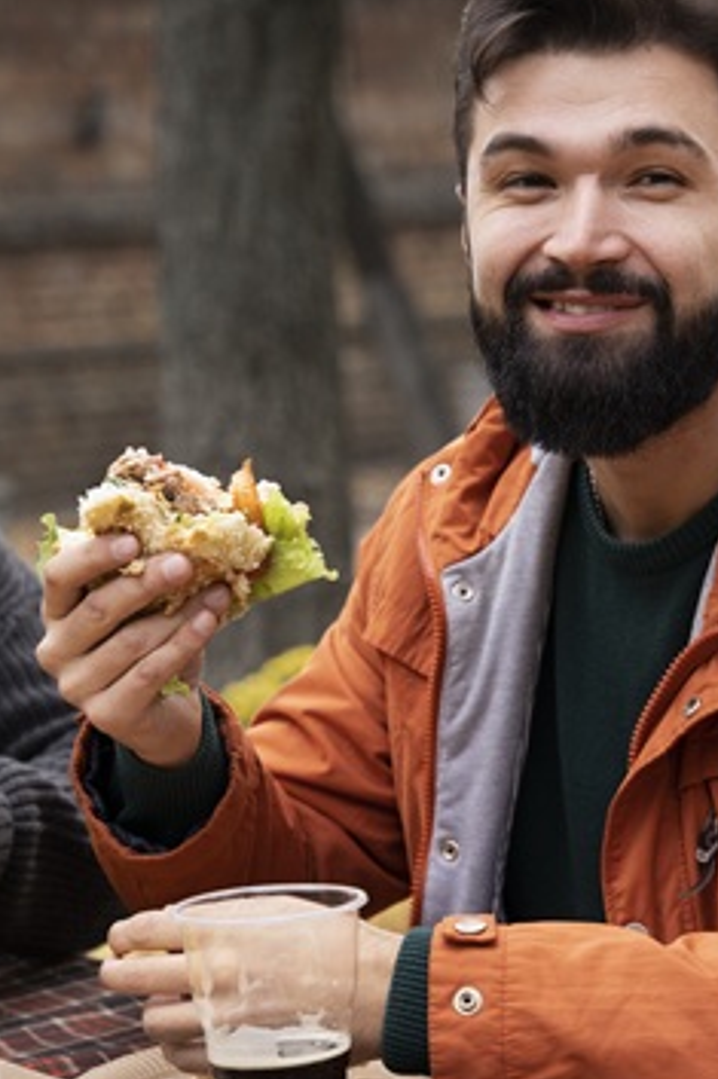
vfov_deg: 17.2
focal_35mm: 119
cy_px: 697
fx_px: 3563
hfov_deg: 11.5
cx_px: 581
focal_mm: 70
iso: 1000
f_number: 4
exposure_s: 1/500
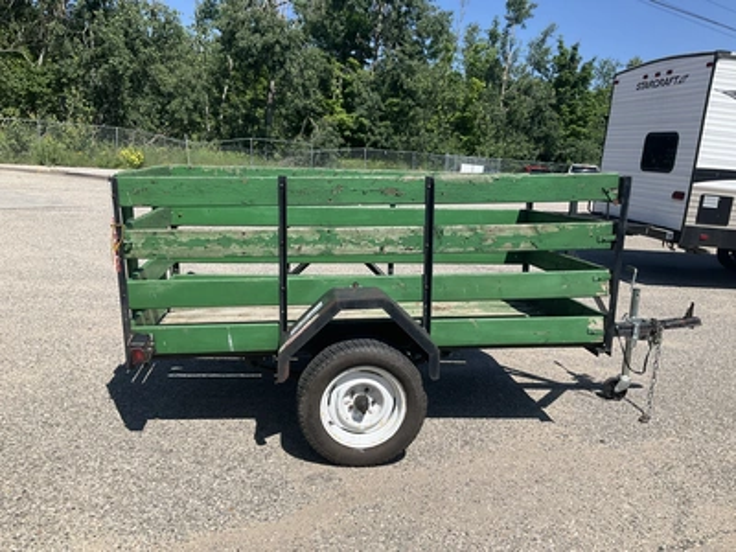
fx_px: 617
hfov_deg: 61.7
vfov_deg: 48.2
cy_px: 276
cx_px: 368
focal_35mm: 29
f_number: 1.8
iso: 25
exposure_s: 1/1984
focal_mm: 3
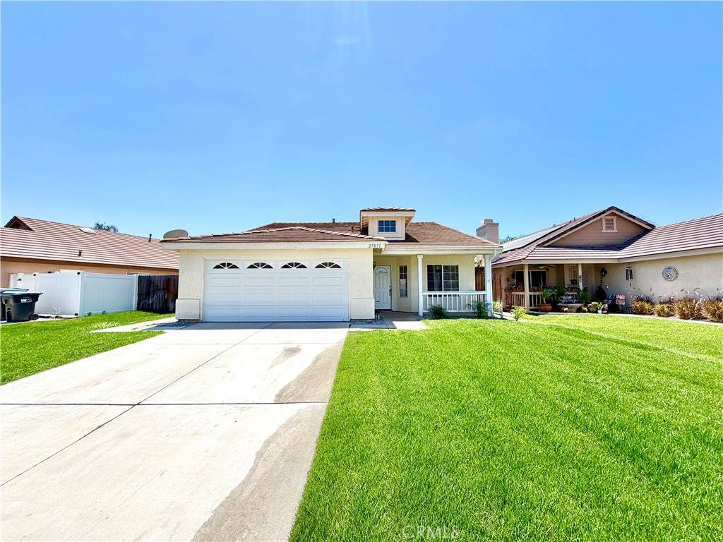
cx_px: 362
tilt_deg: +3.5
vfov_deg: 85.7
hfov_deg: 102.1
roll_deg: +0.3
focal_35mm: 14
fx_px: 292
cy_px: 271
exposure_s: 1/955
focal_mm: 2.22
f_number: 2.2
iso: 20
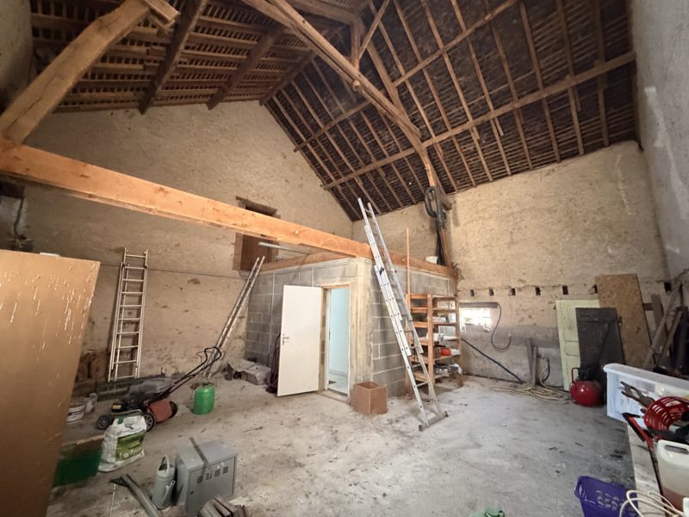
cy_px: 258
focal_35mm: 14
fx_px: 279
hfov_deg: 102.1
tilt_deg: +11.0
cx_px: 344
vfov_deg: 85.7
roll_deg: -0.8
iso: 1250
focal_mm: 2.22
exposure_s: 1/46
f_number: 2.2
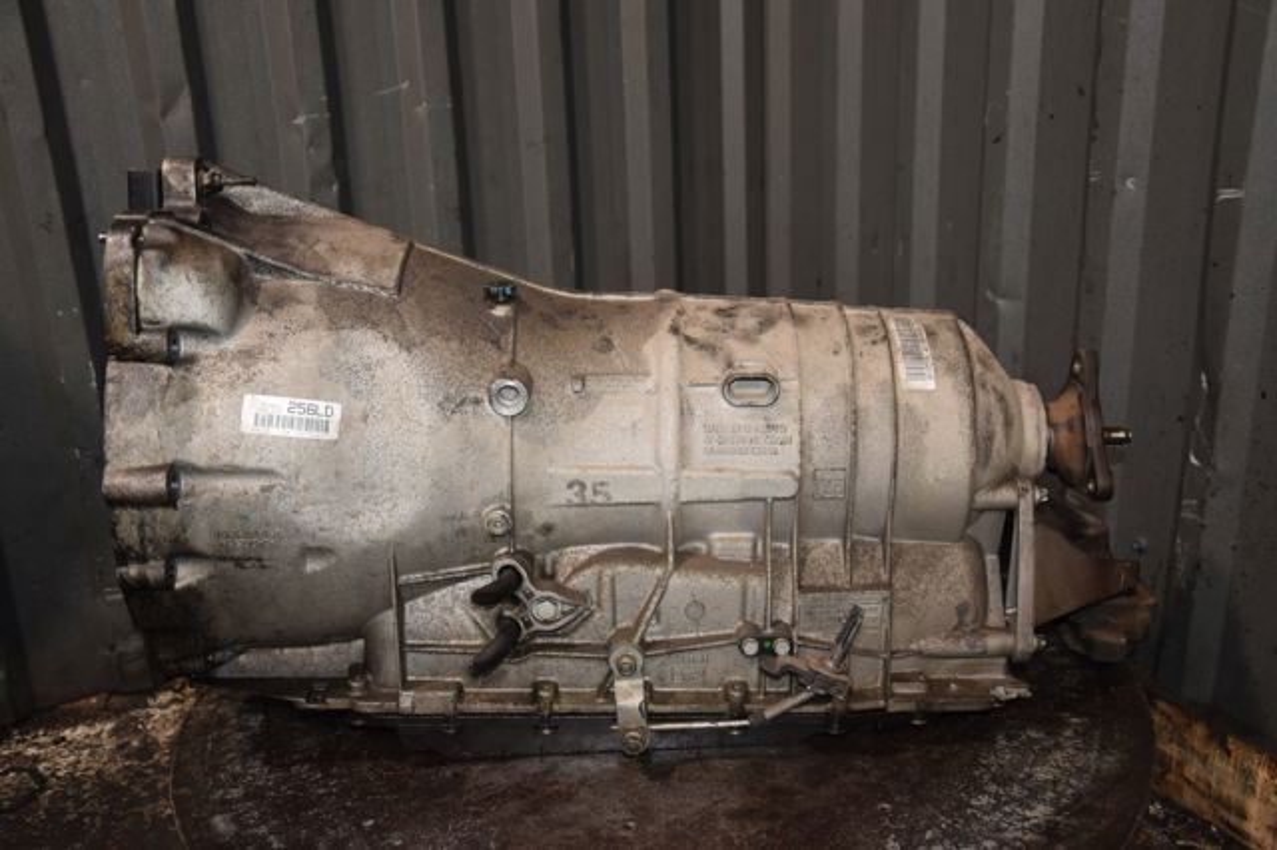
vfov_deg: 35.5
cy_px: 425
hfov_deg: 51.3
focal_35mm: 38
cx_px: 638
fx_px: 1329
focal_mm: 25
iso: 800
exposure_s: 1/60
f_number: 5
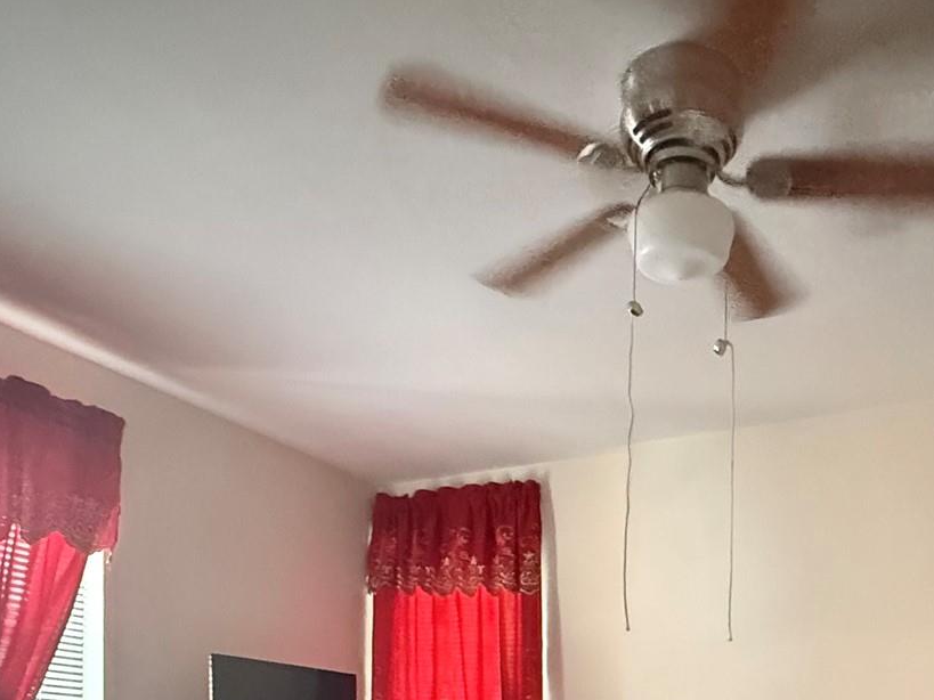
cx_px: 650
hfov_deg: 51.3
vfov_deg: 34.2
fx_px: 944
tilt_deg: -0.1
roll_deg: -0.6
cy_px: 800
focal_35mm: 35
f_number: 2.2
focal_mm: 2.22
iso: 1250
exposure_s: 1/40
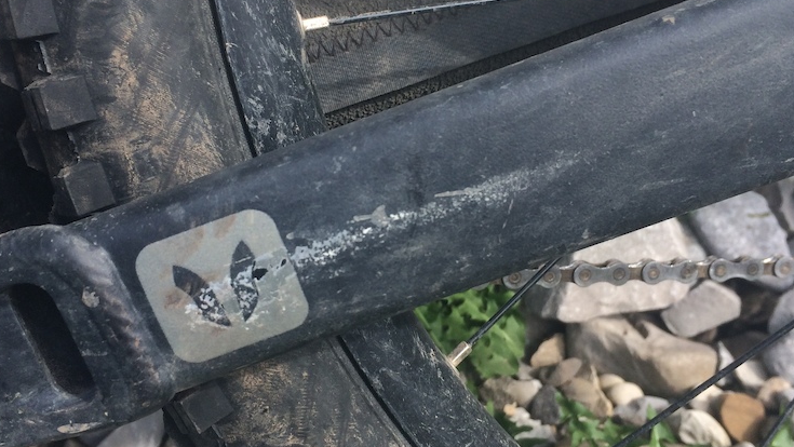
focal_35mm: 44
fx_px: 927
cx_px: 383
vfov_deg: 27.1
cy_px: 191
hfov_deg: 46.4
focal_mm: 4.15
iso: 32
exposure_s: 1/526
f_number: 2.2
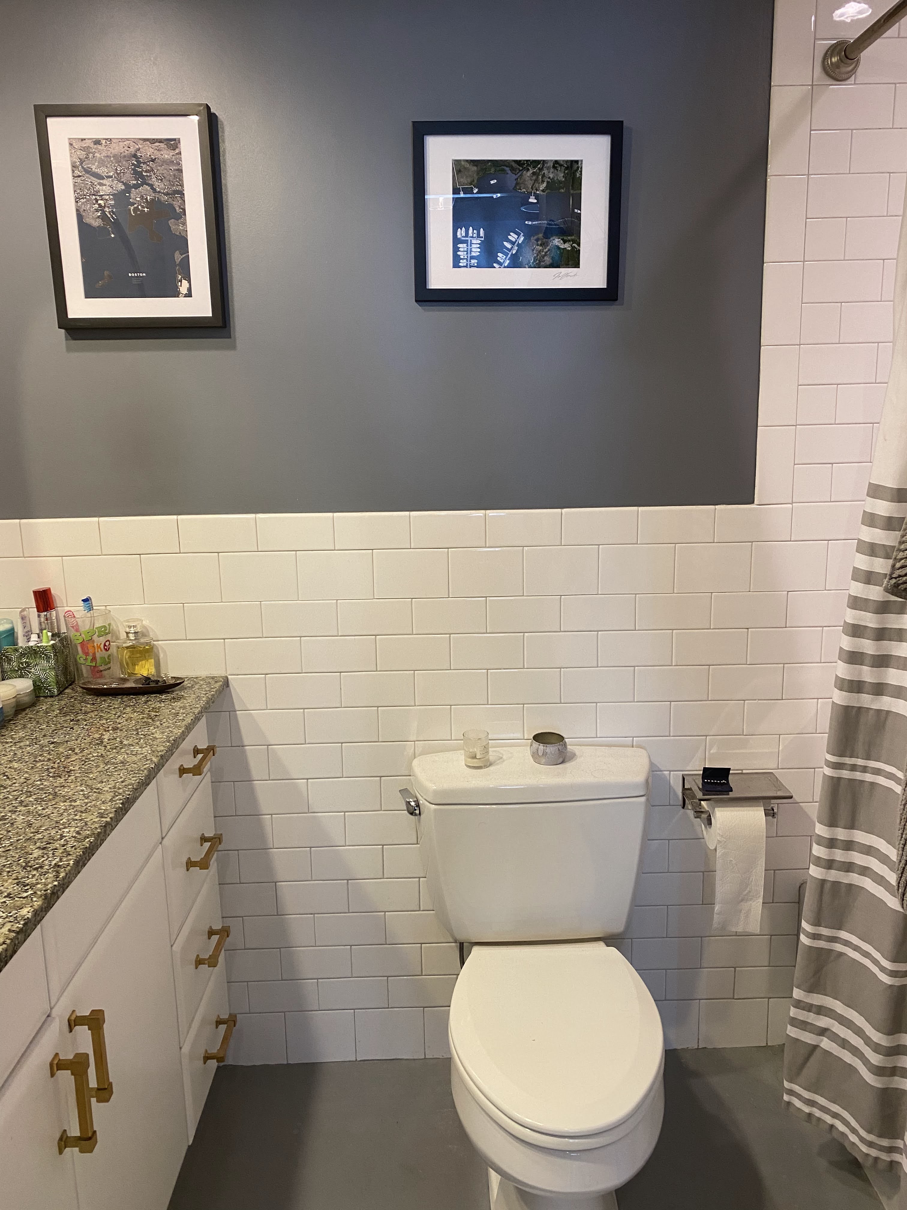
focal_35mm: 26
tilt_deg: -10.9
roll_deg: +0.8
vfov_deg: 67.3
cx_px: 454
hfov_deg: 53.1
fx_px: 908
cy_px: 605
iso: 125
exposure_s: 1/60
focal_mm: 4.25
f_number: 1.8
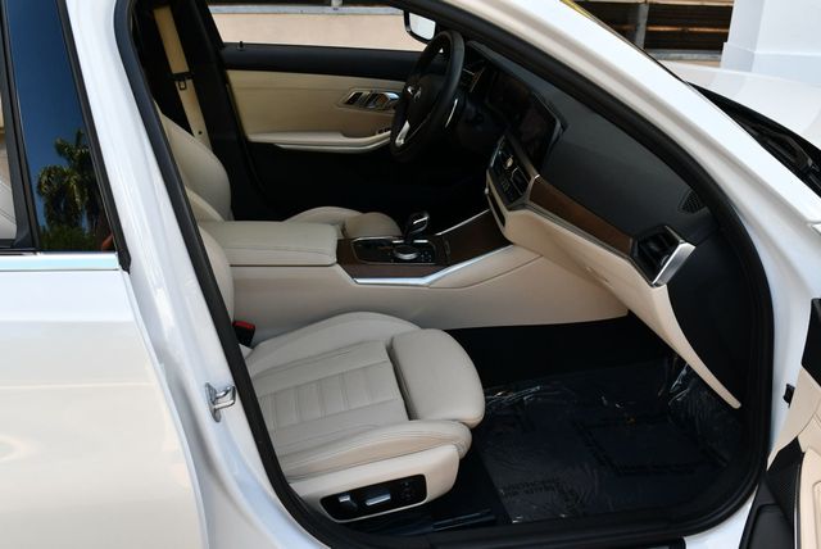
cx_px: 410
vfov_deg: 36.9
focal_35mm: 36
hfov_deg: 53.1
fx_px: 822
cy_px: 274
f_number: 5.6
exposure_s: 1/250
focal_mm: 18
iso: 280
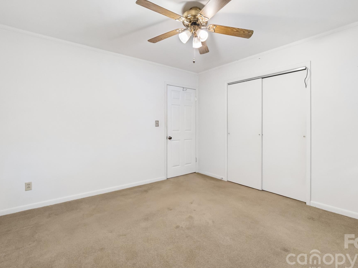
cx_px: 199
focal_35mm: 17
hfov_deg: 90.7
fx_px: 176
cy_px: 134
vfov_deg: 74.7
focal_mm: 10
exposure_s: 1/30
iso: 800
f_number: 7.1
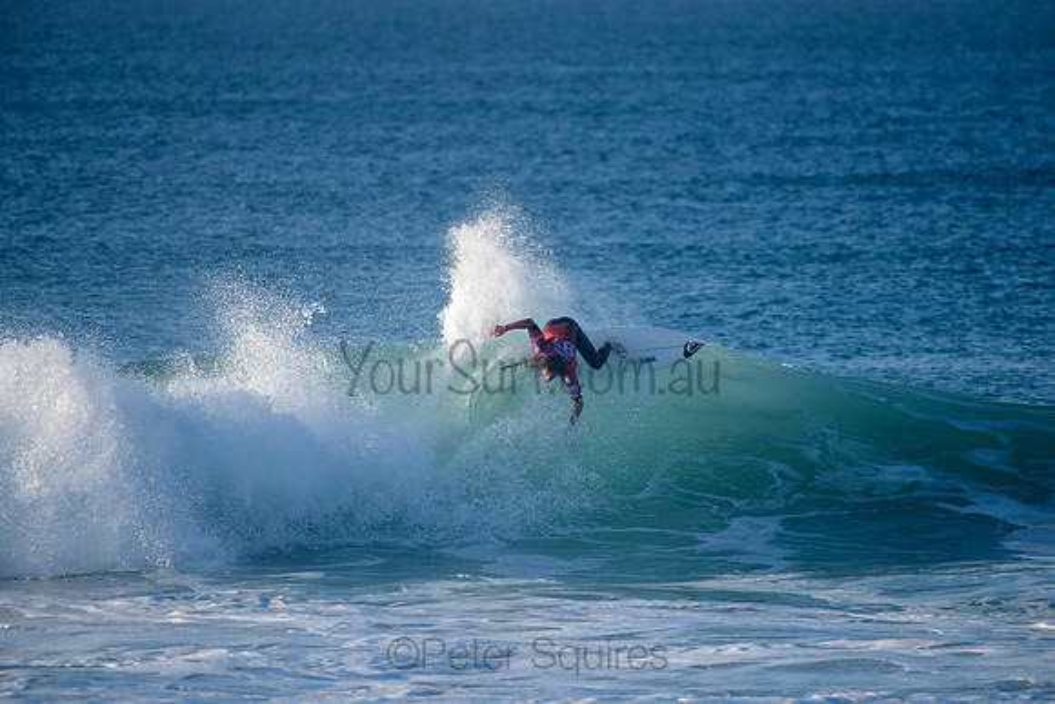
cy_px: 335
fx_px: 15818
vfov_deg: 2.5
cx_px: 529
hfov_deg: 3.8
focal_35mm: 540
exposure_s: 1/2000
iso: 400
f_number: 5.6
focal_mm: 500
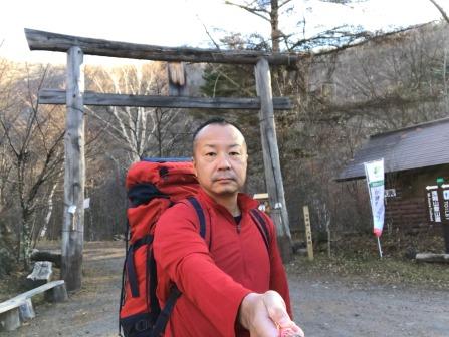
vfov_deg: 44.2
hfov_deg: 56.8
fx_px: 415
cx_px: 224
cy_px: 168
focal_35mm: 32
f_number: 2.2
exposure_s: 1/60
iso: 25
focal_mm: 2.87
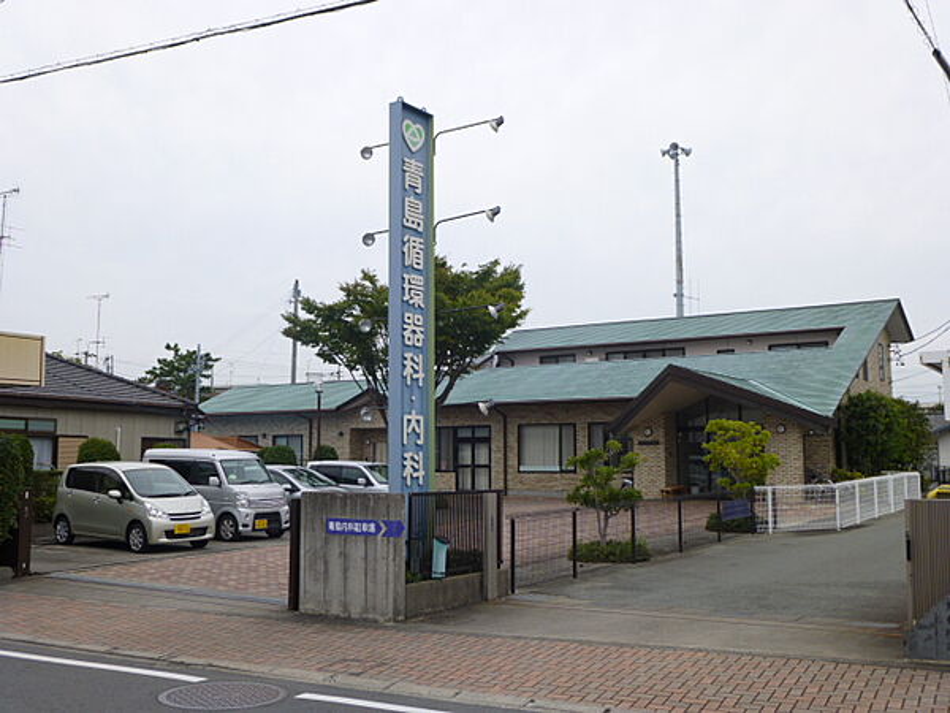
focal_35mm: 36
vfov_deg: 39.7
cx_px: 475
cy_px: 356
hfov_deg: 51.4
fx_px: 988
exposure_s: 1/800
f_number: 3.6
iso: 100
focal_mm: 6.5
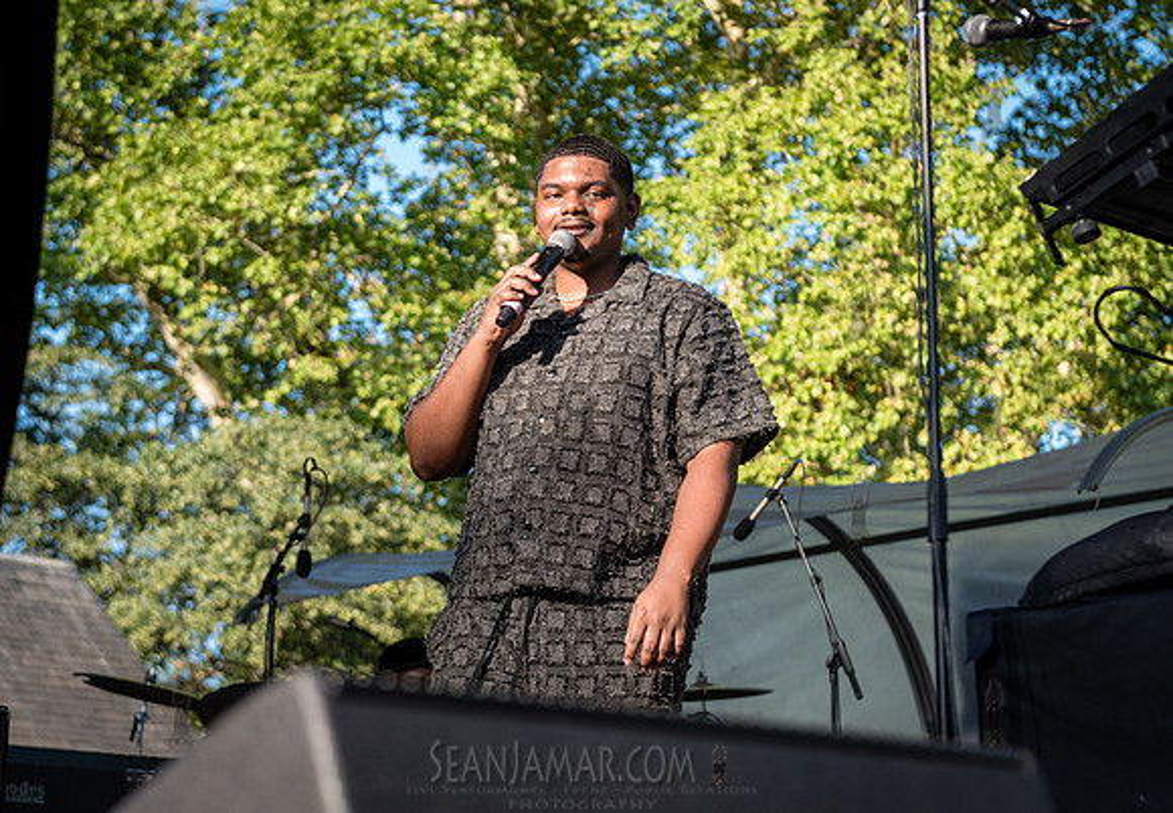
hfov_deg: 23.1
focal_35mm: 87
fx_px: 2867
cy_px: 321
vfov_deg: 16.1
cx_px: 518
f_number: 4.5
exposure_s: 1/1600
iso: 1000
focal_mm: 70
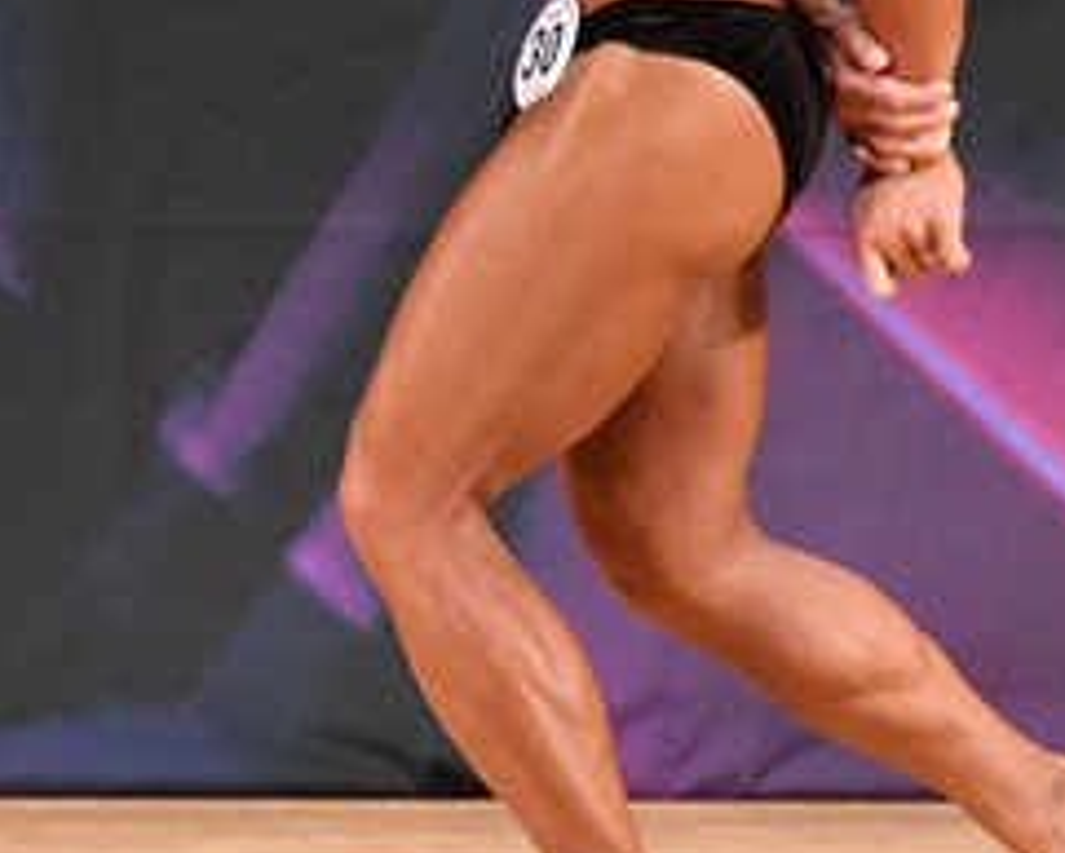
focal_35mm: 906
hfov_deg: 2.1
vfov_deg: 1.7
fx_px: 28569
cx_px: 7
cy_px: 75
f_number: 5.6
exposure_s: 1/400
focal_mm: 200
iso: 7200
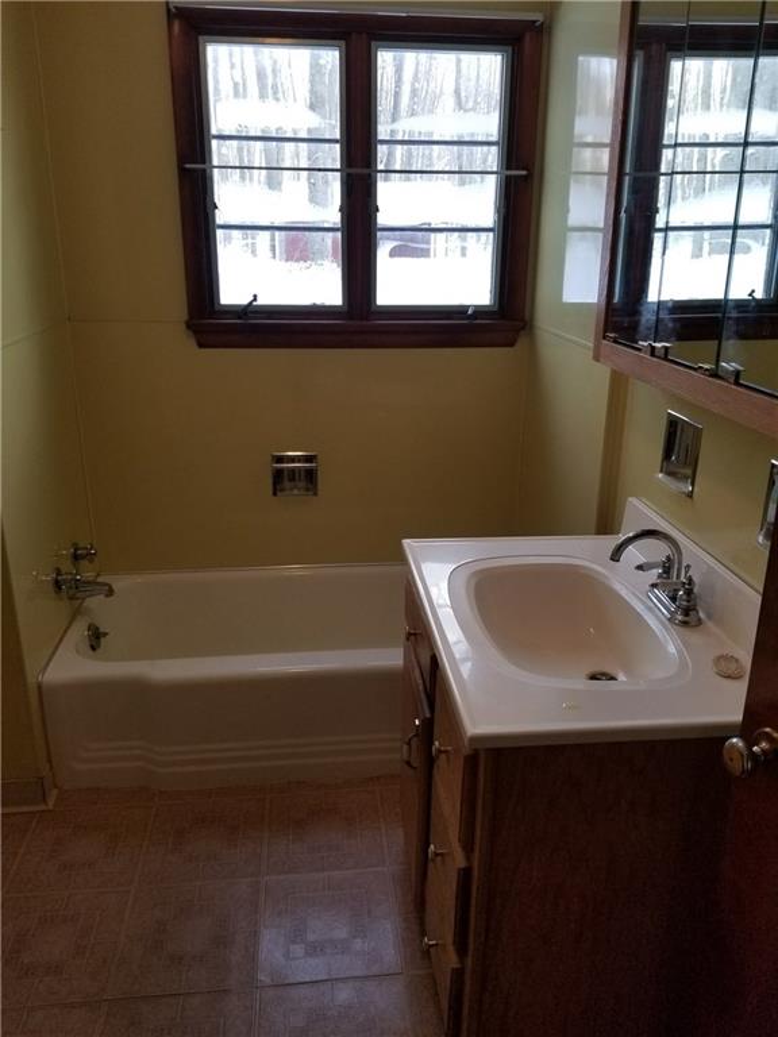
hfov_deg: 53.1
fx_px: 779
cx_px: 389
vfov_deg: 67.3
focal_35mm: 26
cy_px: 518
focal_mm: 4.25
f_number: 1.7
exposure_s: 1/60
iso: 80
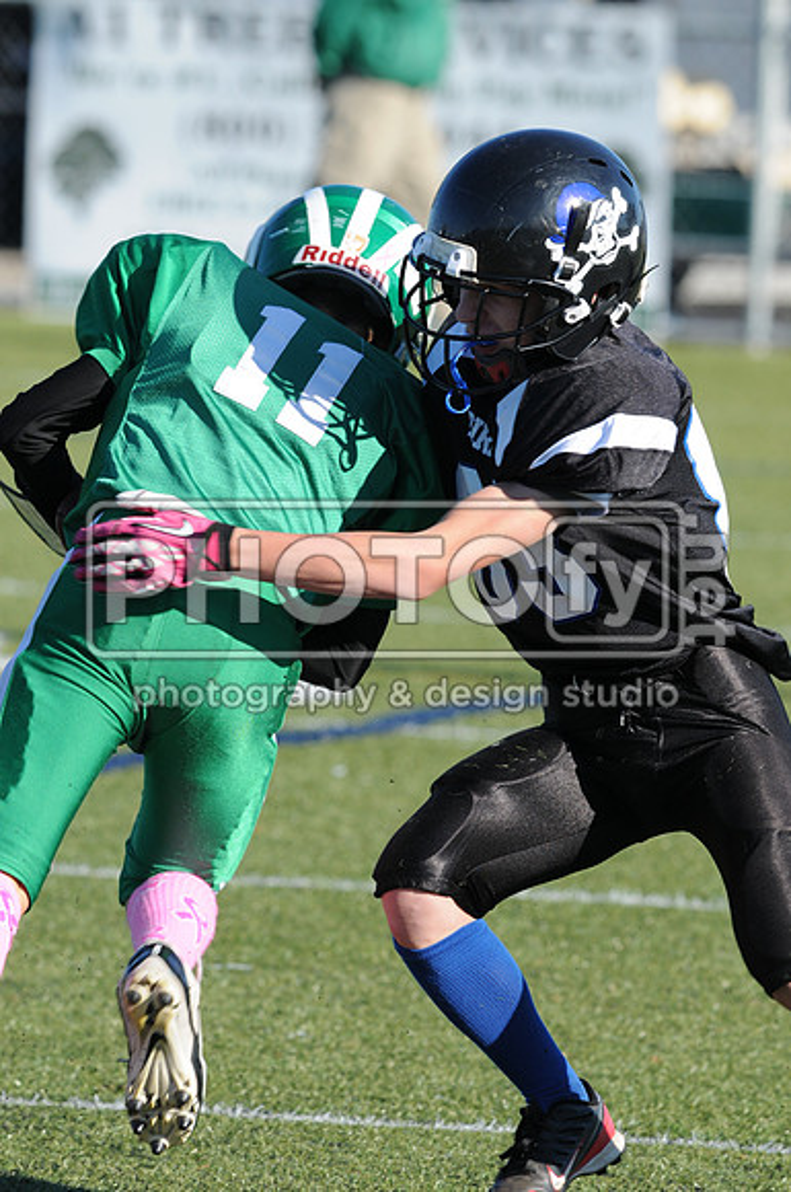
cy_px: 596
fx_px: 14875
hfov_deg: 3.0
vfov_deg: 4.6
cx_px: 396
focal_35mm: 450
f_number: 7.1
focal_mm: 300
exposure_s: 1/500
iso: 200
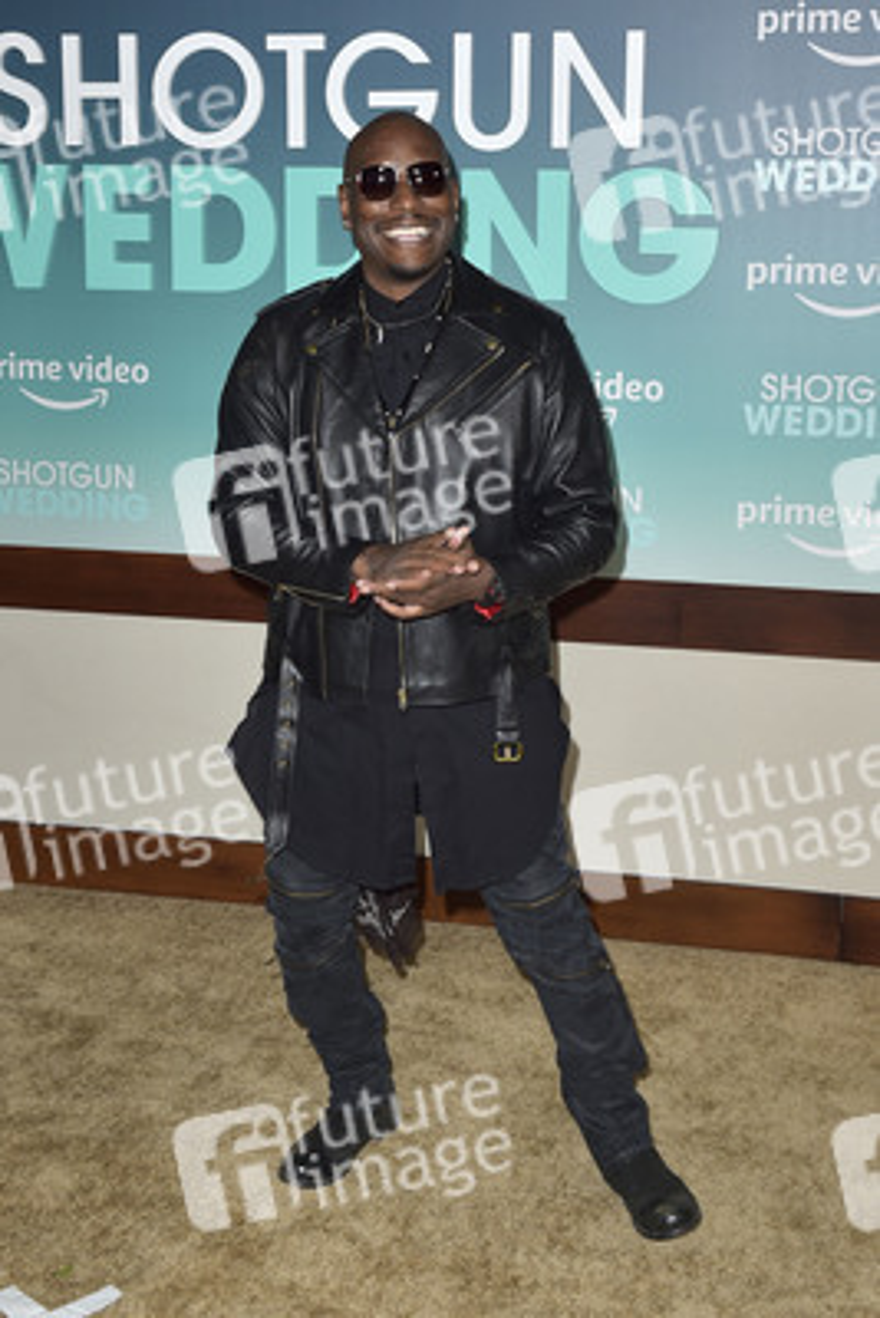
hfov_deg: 35.1
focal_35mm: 38
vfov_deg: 50.7
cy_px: 659
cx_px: 440
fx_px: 1392
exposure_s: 1/250
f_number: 6.3
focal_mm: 38
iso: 400
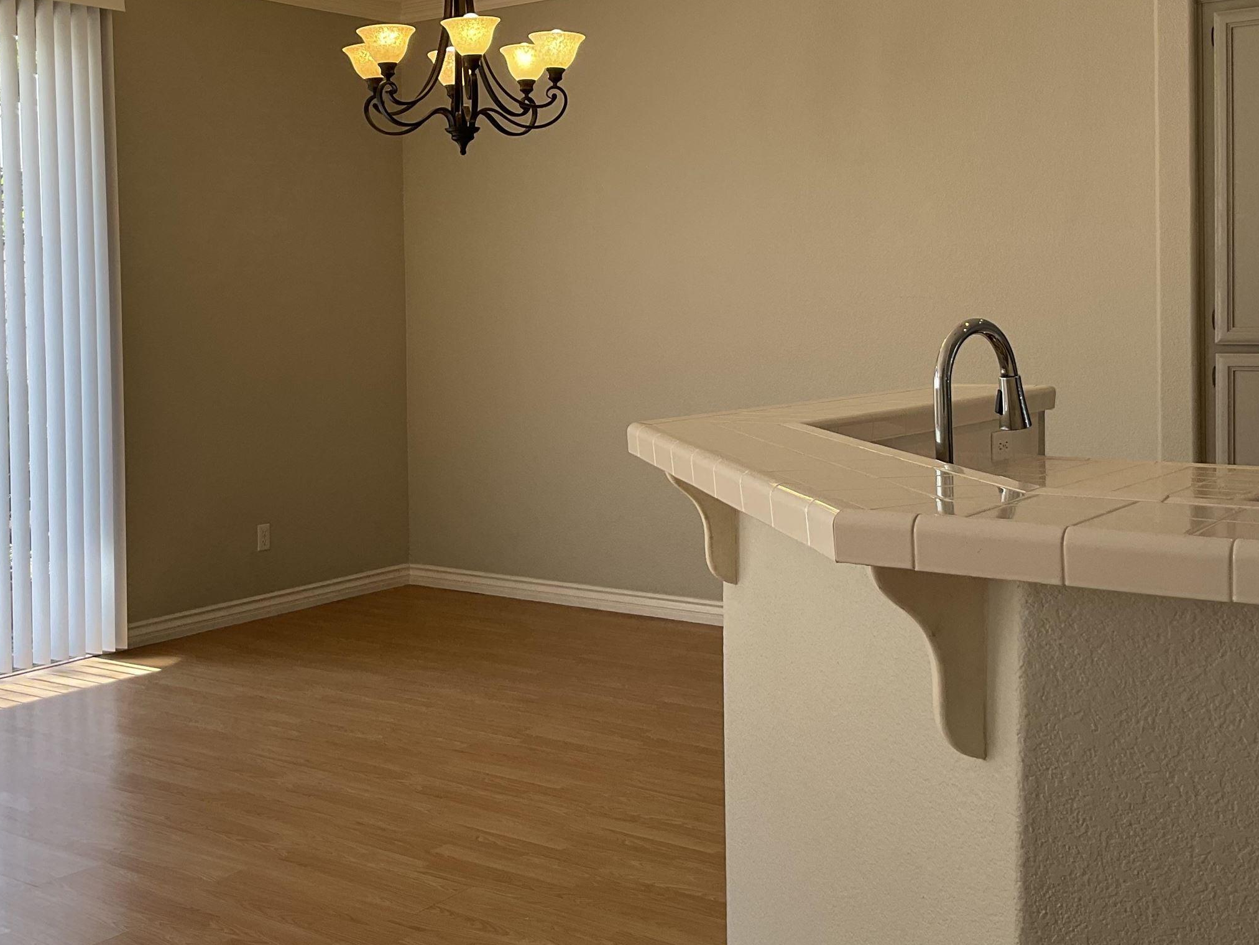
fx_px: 1600
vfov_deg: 32.7
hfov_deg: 42.8
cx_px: 520
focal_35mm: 44
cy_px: 354
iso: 16
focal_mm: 3
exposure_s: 1/120
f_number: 1.8
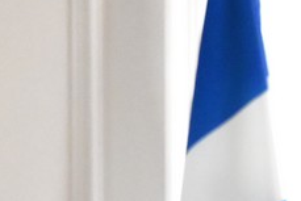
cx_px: 693
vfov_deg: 1.6
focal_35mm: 874
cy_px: 654
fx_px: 7312
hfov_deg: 2.3
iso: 10000
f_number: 3.5
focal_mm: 125
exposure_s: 1/1600
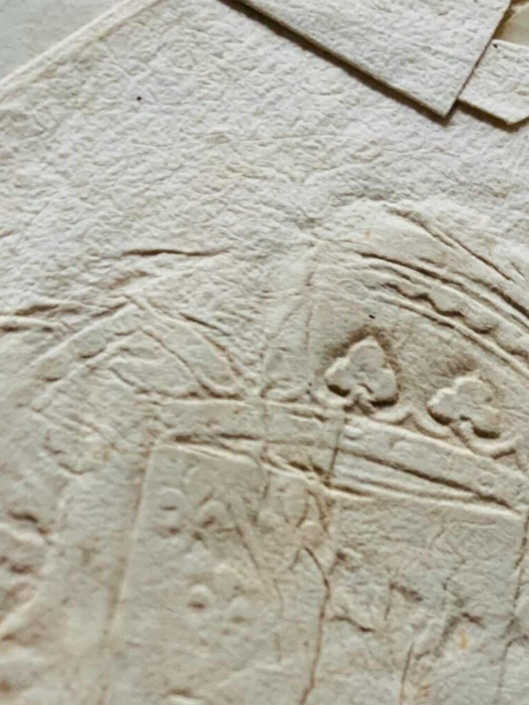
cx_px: 312
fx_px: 1080
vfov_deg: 33.5
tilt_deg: -77.9
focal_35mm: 53
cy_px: 679
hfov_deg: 27.5
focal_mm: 4.25
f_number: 1.8
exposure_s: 1/60
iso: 200
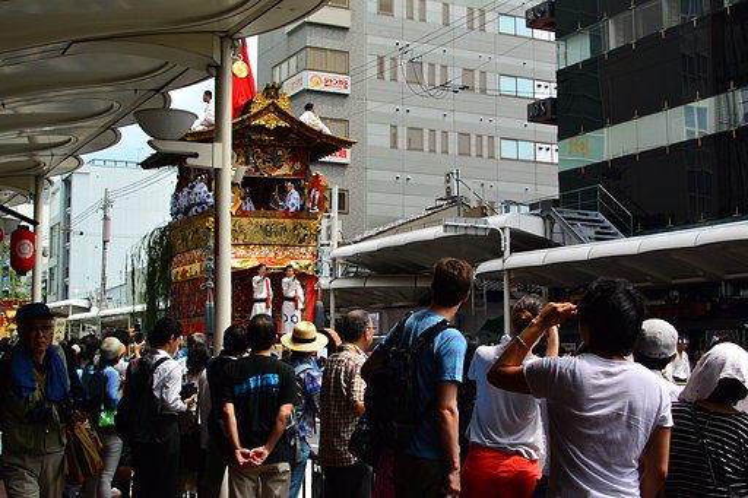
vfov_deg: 25.0
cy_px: 249
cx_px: 374
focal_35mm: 54
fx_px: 1122
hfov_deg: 36.9
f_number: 7.1
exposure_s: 1/640
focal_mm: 20
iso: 160
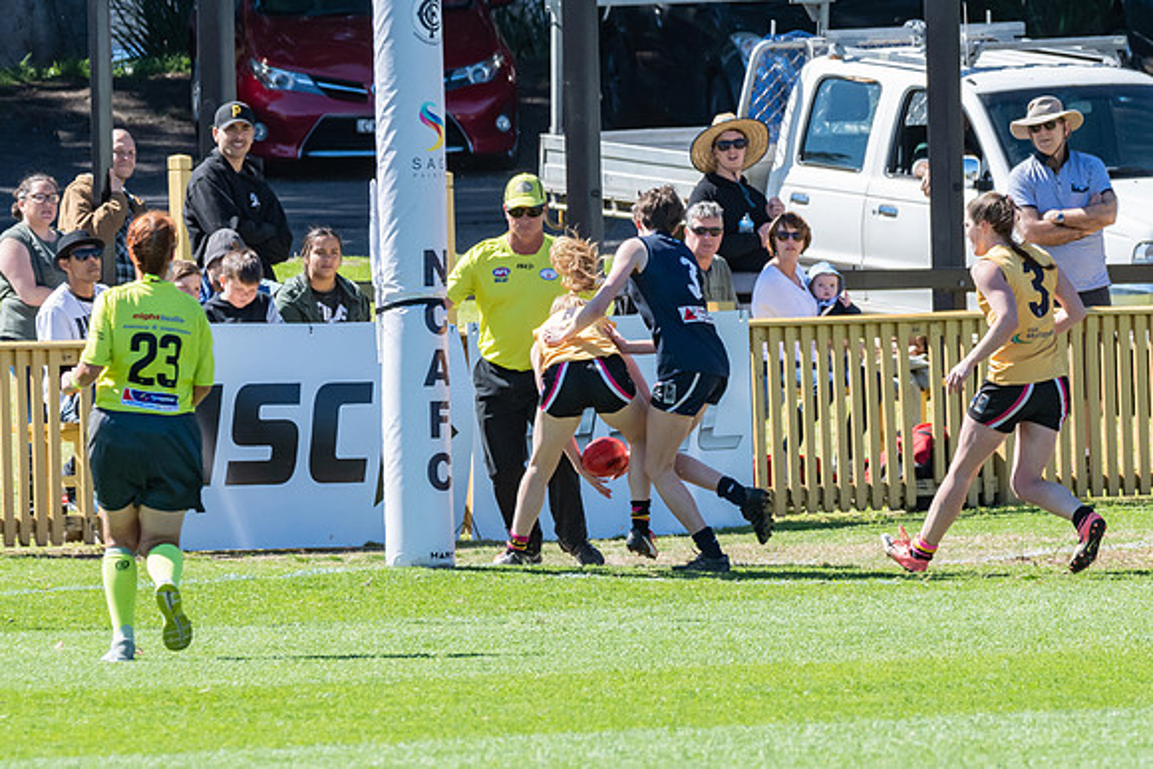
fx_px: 20411
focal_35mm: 637
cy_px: 495
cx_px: 751
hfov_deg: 3.2
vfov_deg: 2.2
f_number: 10
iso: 800
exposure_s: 1/1000
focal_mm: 320
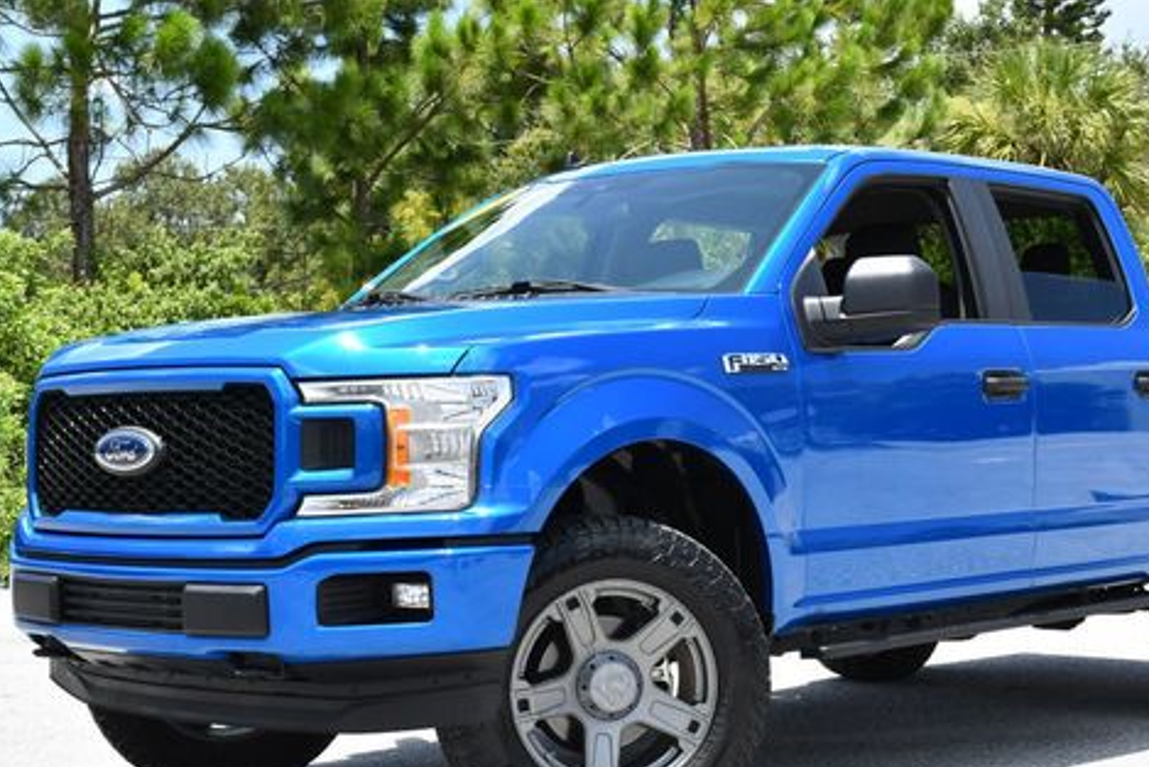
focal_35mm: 71
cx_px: 696
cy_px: 483
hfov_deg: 28.4
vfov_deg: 19.2
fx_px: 2267
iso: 200
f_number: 8
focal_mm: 26
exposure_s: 1/250
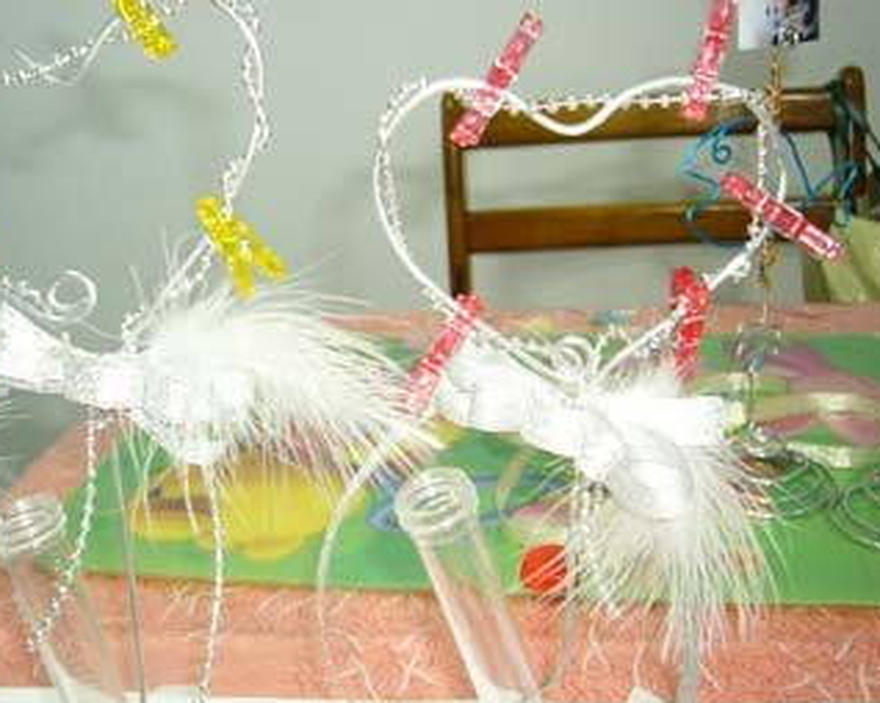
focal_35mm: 43
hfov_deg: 42.8
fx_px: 1119
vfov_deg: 34.8
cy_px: 304
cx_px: 387
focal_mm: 5.8
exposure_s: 1/8
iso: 100
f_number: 2.8
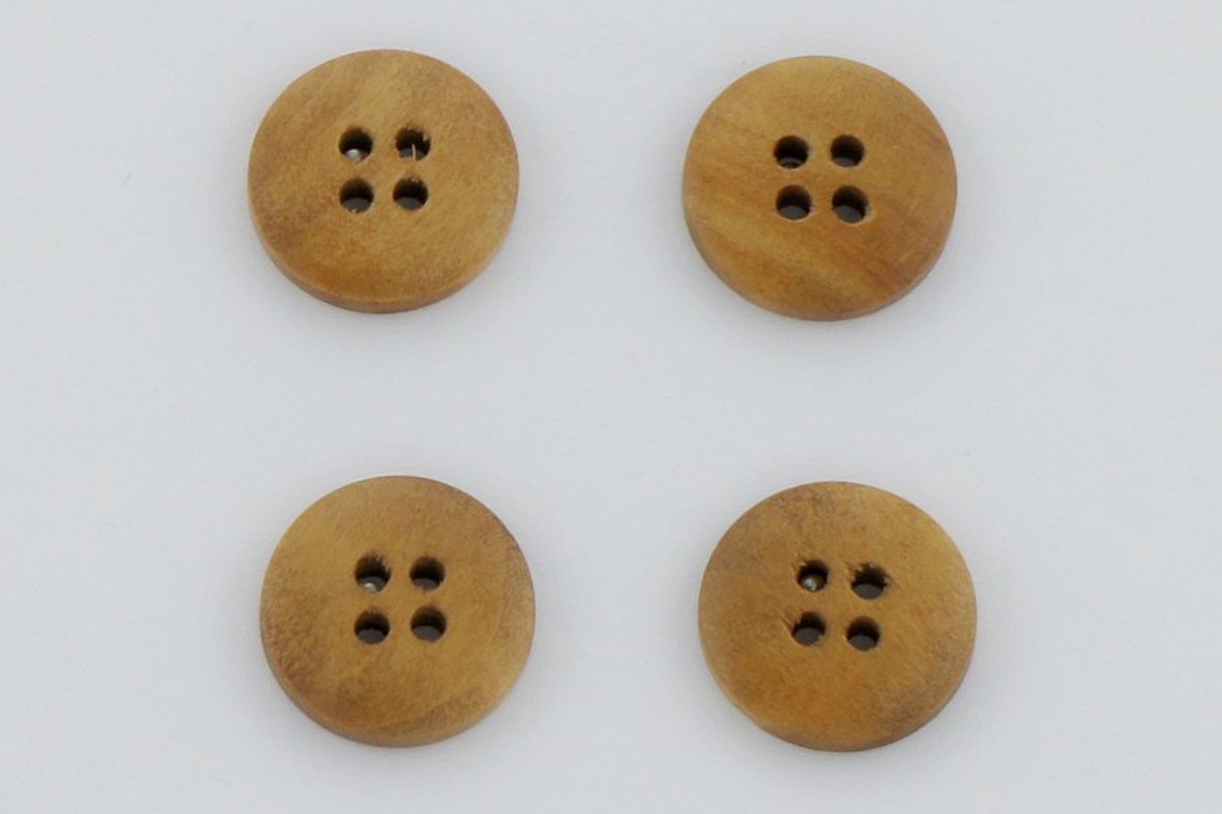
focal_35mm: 82
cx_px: 611
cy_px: 407
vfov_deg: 16.6
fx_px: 2800
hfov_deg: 24.6
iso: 200
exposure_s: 1/320
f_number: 9
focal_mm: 55
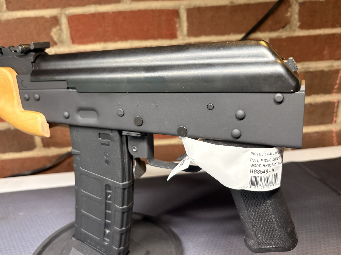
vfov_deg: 48.2
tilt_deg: -17.7
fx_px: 286
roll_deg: +4.3
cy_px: 129
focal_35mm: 29
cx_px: 156
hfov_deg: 61.6
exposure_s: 1/60
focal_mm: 5.96
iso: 125
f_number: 1.6
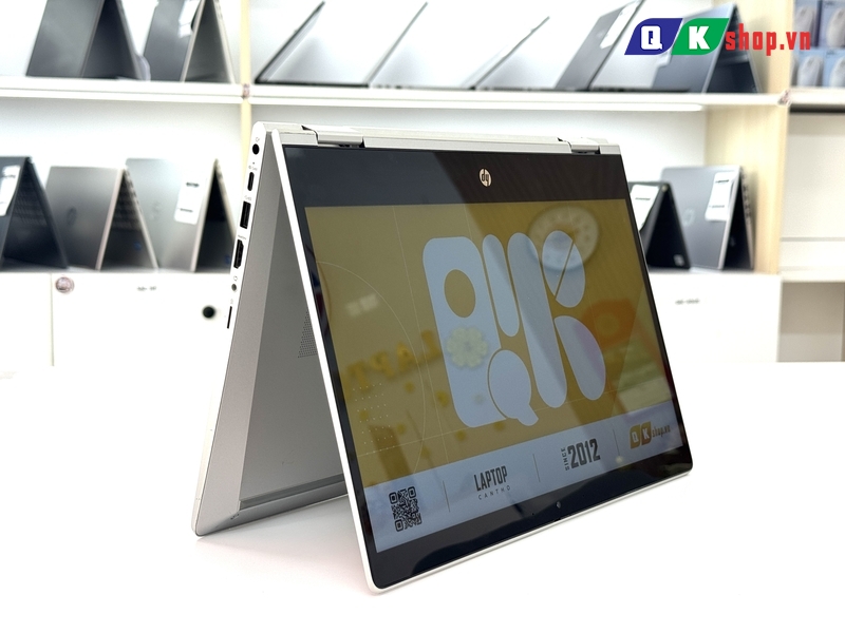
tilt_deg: -7.2
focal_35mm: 48
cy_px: 316
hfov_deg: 39.7
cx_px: 422
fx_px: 1172
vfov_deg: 30.3
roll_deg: +0.2
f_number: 1.78
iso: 50
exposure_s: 1/129
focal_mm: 6.76
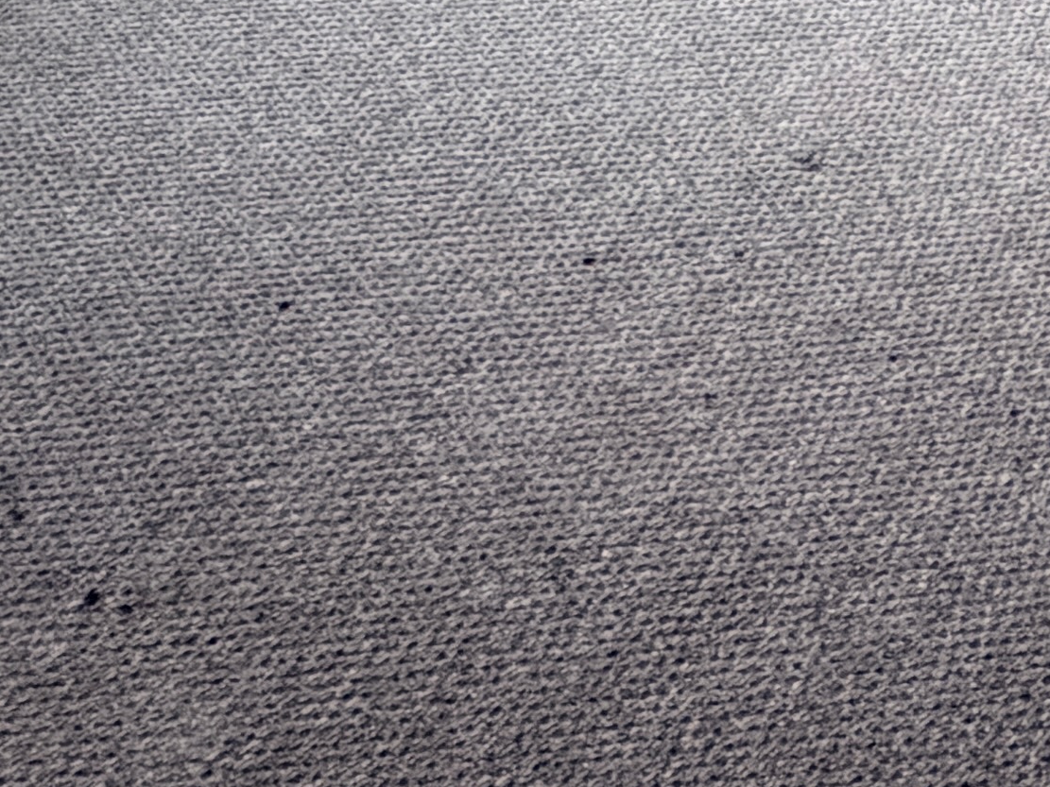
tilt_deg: -14.8
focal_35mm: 72
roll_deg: -0.9
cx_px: 1186
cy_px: -717
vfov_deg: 16.4
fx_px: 2184
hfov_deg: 24.9
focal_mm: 2.22
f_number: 2.2
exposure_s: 1/121
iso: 250
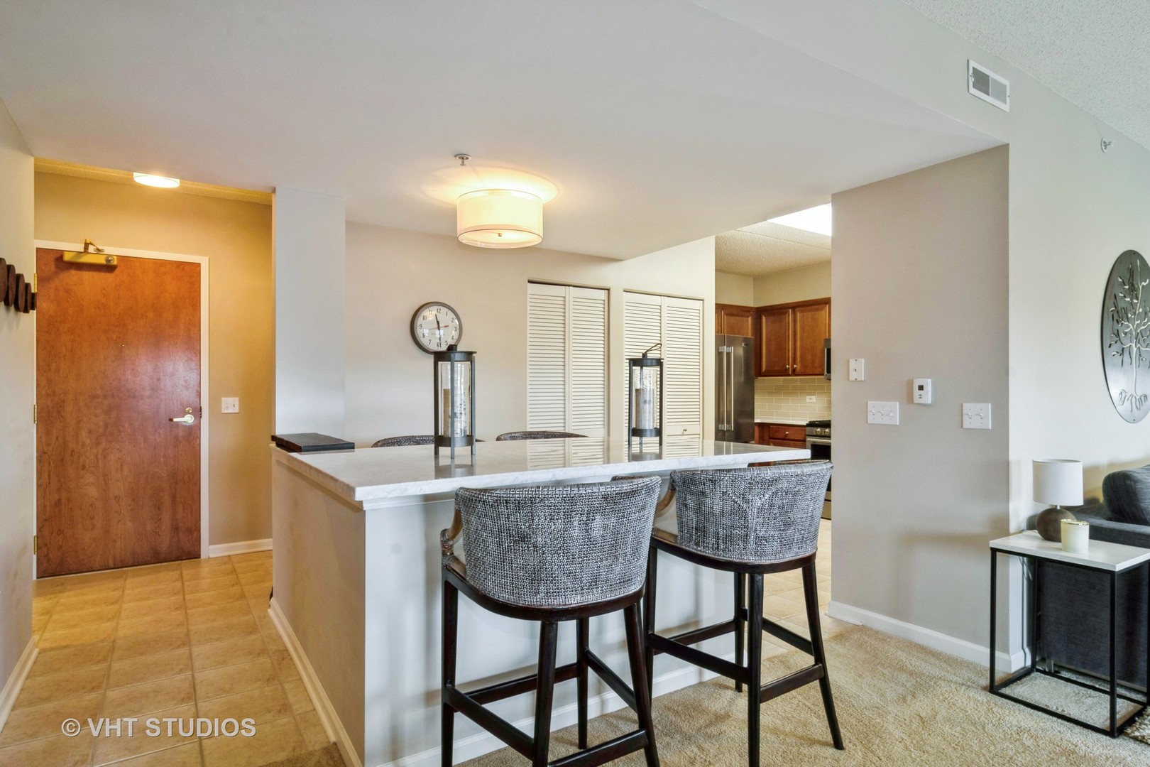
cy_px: 384
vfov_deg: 67.4
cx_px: 575
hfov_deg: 90.0
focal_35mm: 18
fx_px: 575
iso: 100
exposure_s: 1/1.25
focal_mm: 12
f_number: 9
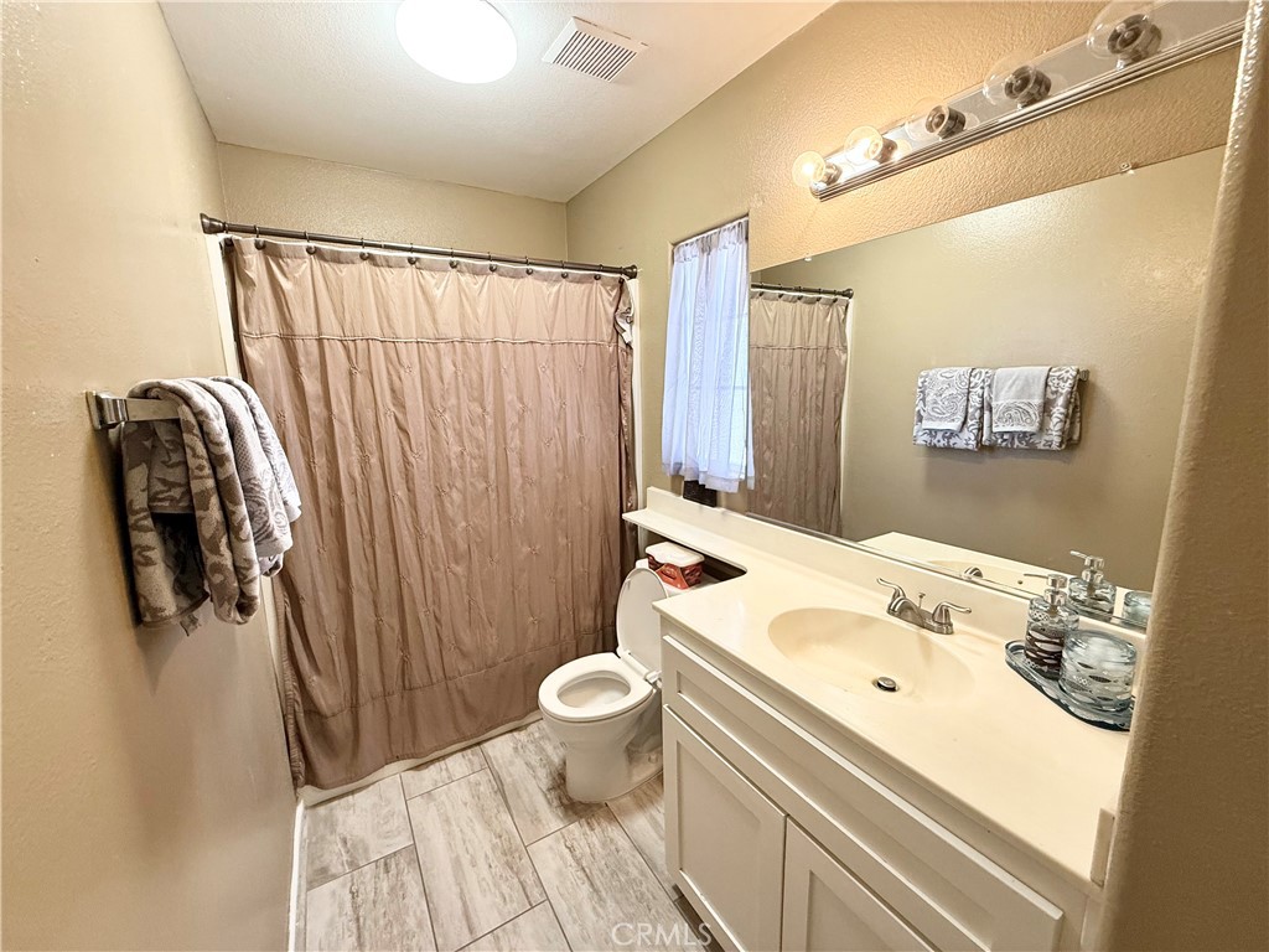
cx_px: 634
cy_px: 476
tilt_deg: -10.5
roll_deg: +1.7
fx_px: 513
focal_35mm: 14
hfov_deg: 102.1
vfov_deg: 85.7
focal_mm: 2.22
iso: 200
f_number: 2.2
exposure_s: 1/60
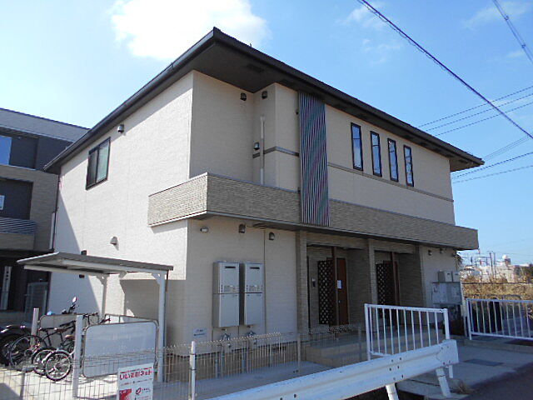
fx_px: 400
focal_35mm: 26
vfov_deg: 53.1
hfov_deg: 67.3
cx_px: 266
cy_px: 200
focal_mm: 4.6
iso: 80
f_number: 3.2
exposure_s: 1/800
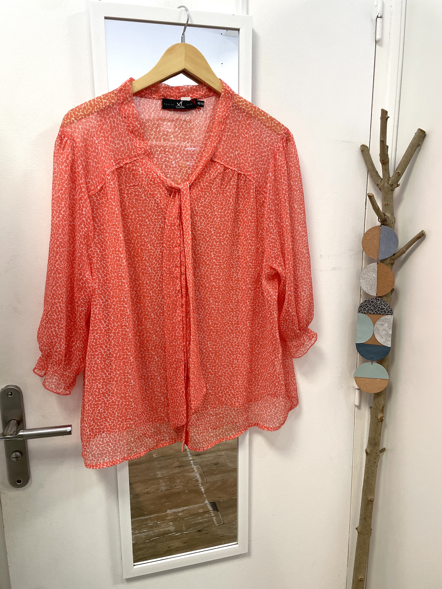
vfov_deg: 67.3
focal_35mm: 26
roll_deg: +1.3
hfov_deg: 53.1
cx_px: 221
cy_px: 294
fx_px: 443
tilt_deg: -11.0
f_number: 1.6
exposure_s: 1/100
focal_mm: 4.2
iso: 100
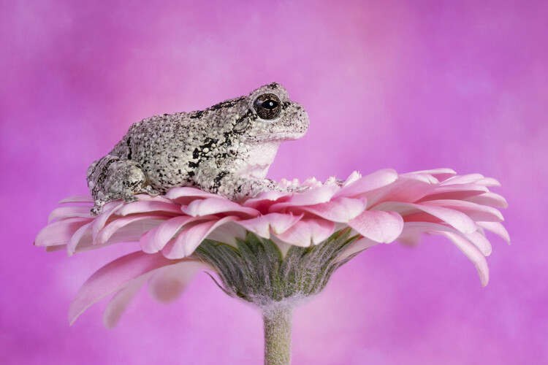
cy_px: 182
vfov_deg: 15.2
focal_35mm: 90
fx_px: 1370
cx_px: 274
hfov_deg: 22.6
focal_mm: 90
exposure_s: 1/125
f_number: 18
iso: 50
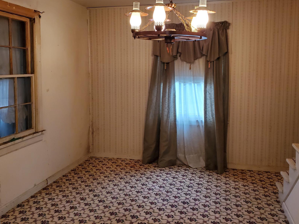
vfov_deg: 42.8
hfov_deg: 55.3
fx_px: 285
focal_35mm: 33
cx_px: 144
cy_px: 93
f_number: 2.4
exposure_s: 1/120
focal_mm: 4.3
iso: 320
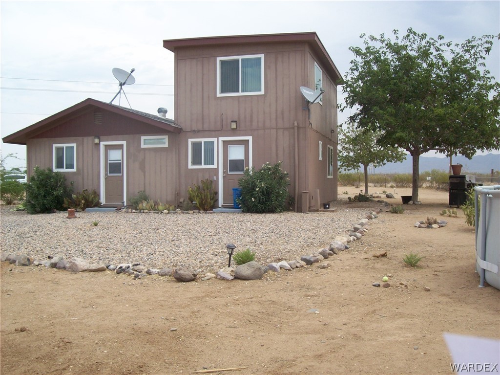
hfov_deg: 51.4
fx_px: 520
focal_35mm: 36
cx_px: 250
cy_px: 188
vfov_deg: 39.6
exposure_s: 1/342
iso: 80
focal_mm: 6
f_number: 4.8
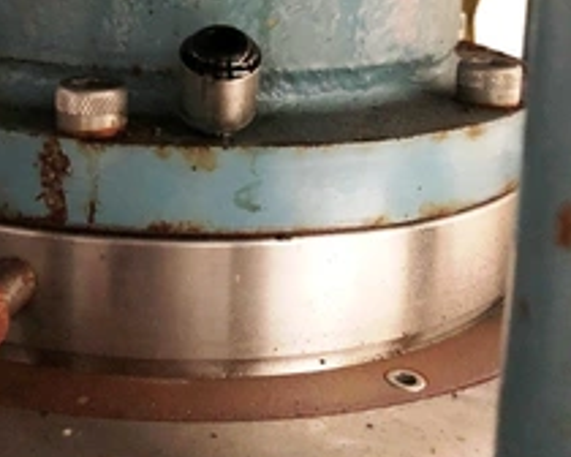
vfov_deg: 28.2
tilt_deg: -9.2
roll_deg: -1.7
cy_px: 57
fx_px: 879
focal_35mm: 52
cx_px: 166
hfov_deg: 35.4
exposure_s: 1/4
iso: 320
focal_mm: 4
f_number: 1.8
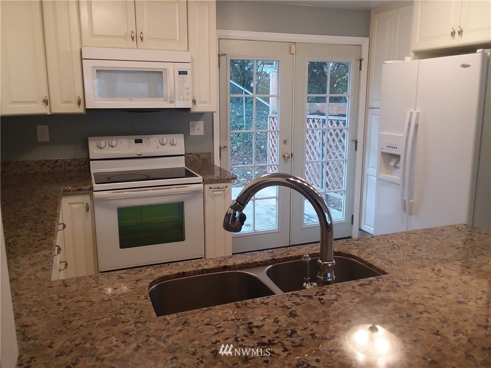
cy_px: 184
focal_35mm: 29
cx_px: 246
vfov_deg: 48.2
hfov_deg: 61.7
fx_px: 411
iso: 100
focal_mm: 2.47
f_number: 1.9
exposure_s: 1/33
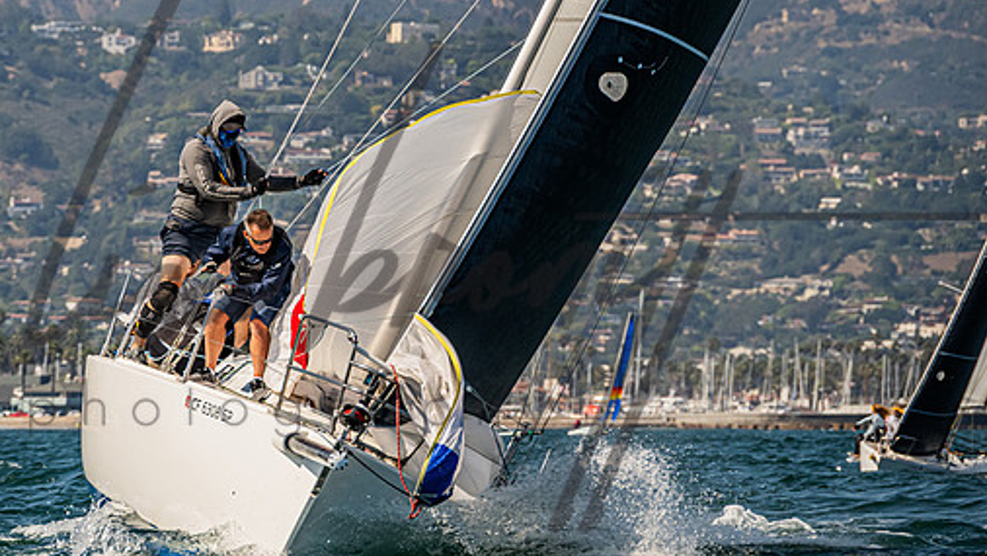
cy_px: 214
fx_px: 11179
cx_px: 301
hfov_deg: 5.1
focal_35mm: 427
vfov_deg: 2.8
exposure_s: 1/2500
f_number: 8
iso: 500
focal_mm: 270
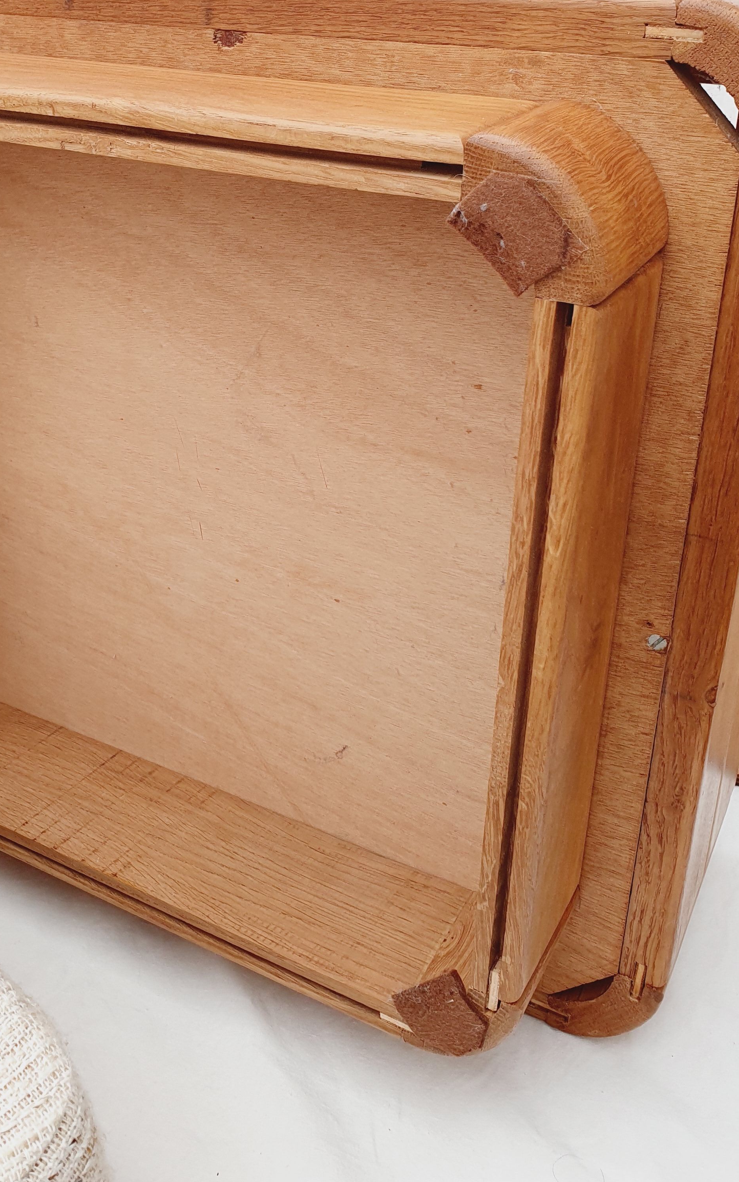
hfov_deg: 34.2
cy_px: 415
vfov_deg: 52.0
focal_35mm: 37
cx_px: 263
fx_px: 1192
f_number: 2.4
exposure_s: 1/124
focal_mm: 4.32
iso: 50
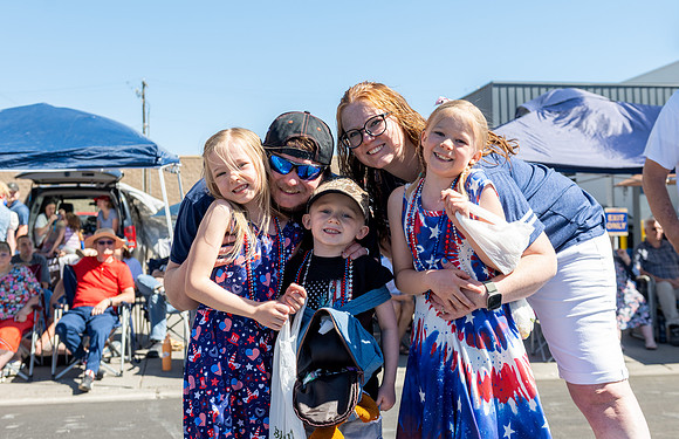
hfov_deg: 42.3
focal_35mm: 47
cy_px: 185
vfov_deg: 28.1
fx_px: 877
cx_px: 348
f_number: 3.5
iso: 100
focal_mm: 36
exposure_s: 1/500
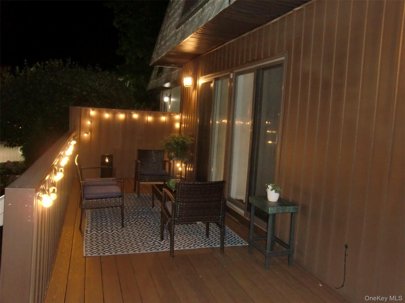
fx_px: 339
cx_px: 202
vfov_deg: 48.2
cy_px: 152
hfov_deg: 61.7
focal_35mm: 29
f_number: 3.5
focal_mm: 5.2
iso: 400
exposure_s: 1/20
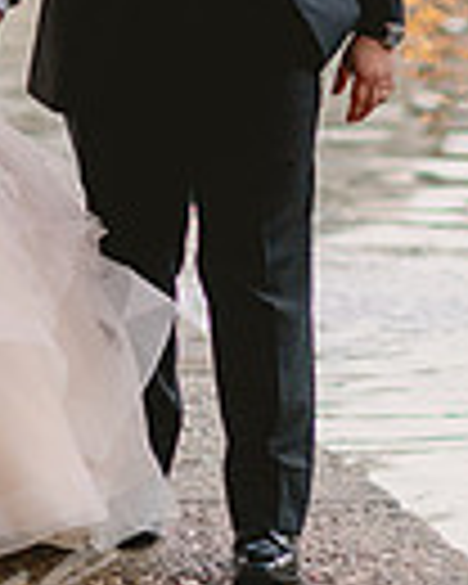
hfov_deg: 5.6
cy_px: -153
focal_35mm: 275
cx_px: -16
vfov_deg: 7.0
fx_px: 4761
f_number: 2
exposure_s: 1/500
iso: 500
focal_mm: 85
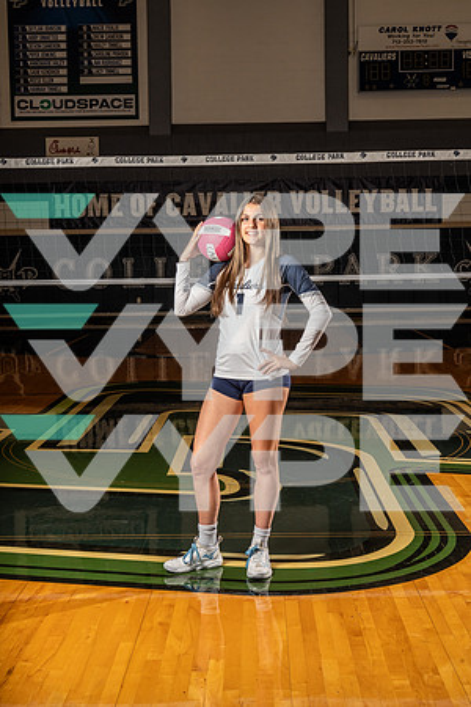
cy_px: 354
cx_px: 236
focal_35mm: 53
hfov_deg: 25.5
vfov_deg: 37.5
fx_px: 1040
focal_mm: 53
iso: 640
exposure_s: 1/250
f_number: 11
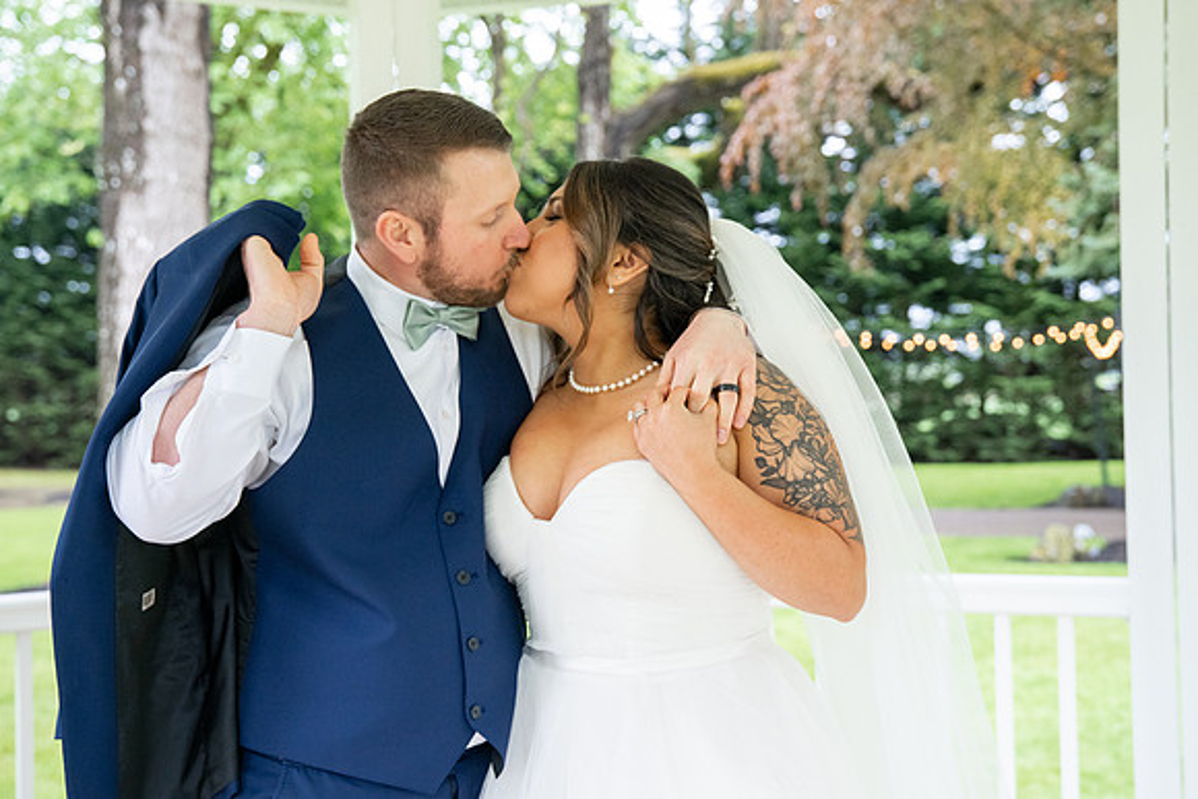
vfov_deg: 27.0
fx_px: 1664
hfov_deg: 39.6
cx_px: 599
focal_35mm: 50
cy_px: 400
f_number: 4
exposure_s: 1/320
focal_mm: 50
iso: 2000
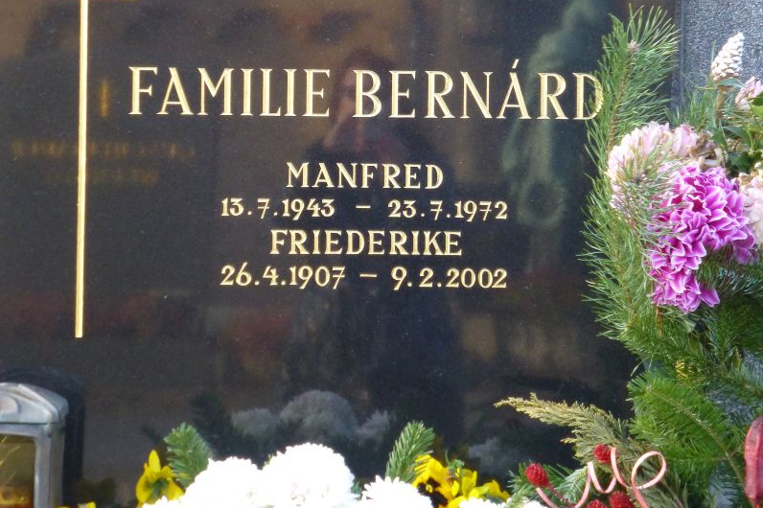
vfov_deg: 9.0
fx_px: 3220
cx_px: 382
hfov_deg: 13.5
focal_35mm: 152
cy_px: 104
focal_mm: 19.4
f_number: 5.3
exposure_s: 1/50
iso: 400
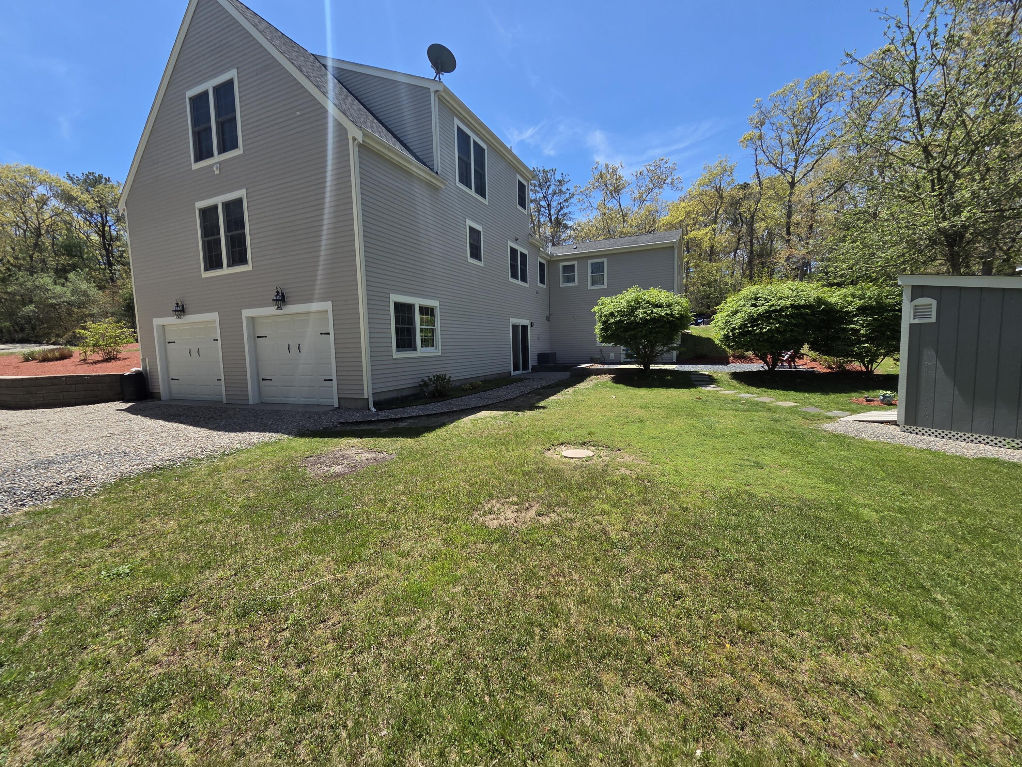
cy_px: 384
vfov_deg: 89.9
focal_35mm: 13
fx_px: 384
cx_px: 511
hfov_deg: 106.2
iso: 50
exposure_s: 1/1606
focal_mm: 2.2
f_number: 2.2
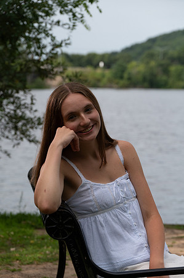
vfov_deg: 15.8
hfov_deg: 10.5
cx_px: 92
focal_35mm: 130
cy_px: 139
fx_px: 999
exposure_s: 1/2500
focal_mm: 130
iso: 1000
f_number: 7.1
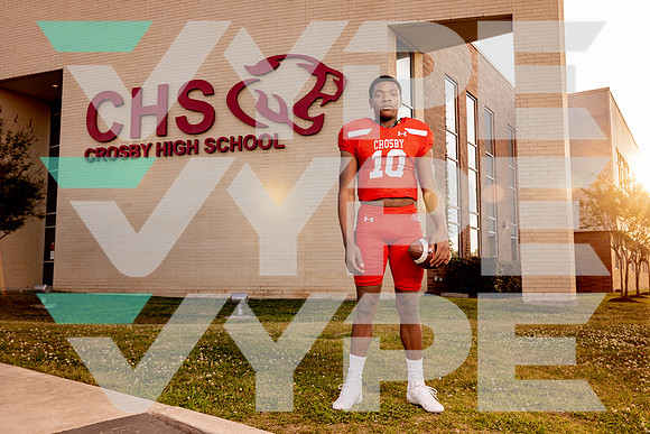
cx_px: 312
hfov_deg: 58.4
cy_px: 218
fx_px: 581
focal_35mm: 32
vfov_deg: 40.9
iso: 500
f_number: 8
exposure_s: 1/250
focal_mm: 30
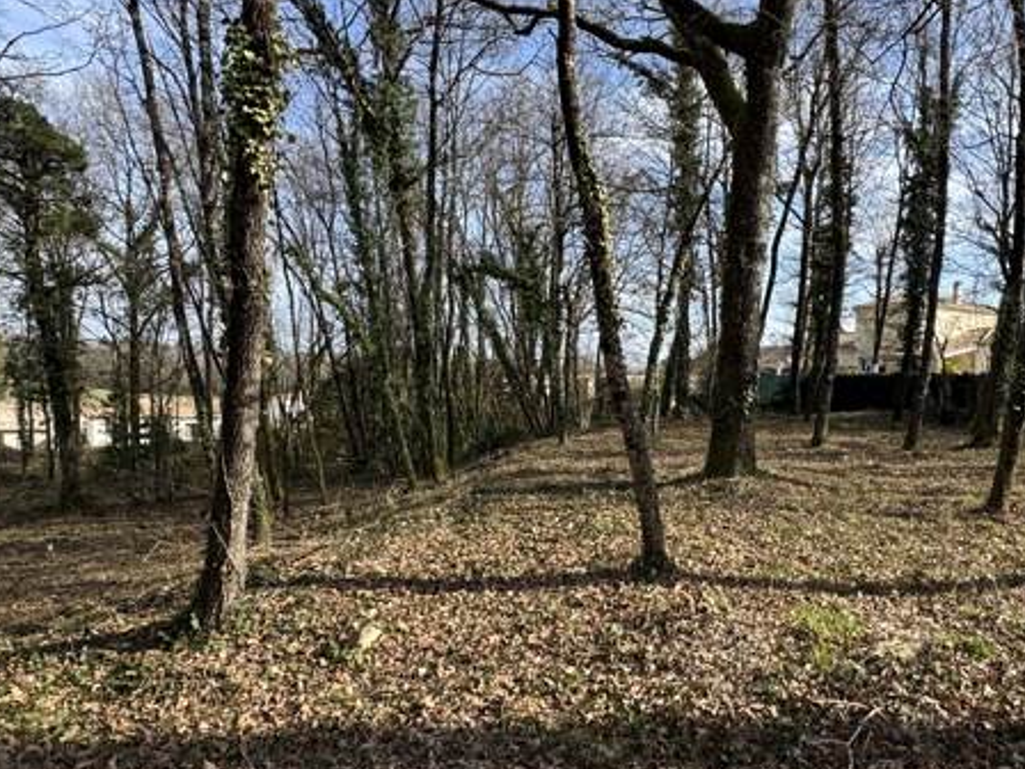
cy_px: 442
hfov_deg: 68.5
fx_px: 740
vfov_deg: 54.7
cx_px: 629
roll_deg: -1.6
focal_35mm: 25
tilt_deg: -3.4
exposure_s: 1/646
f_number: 2.2
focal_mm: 2.22
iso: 50
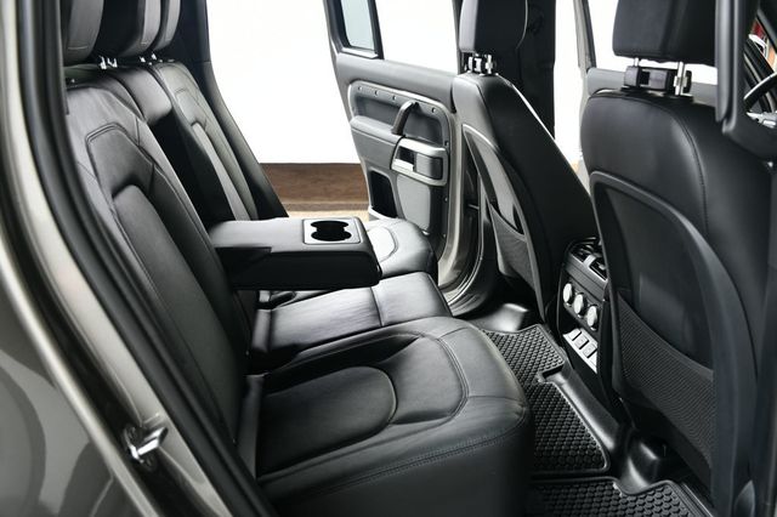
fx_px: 733
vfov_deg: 38.8
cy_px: 258
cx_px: 388
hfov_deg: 55.8
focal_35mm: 34
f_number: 3.8
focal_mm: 23
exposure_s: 1/160
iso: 100
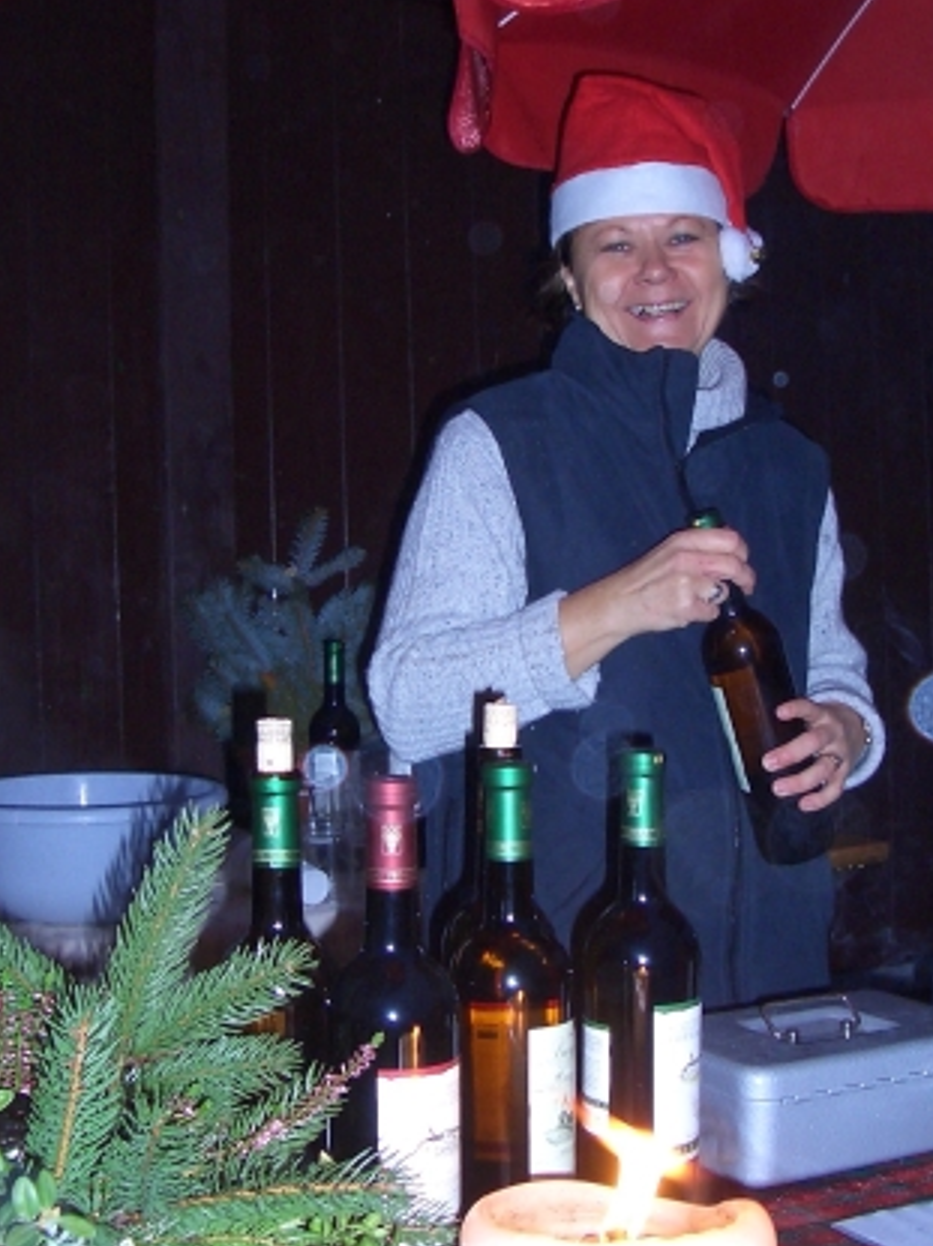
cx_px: 447
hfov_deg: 27.0
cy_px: 612
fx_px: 1942
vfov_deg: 35.6
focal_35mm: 54
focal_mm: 5.8
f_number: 2.6
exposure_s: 1/40
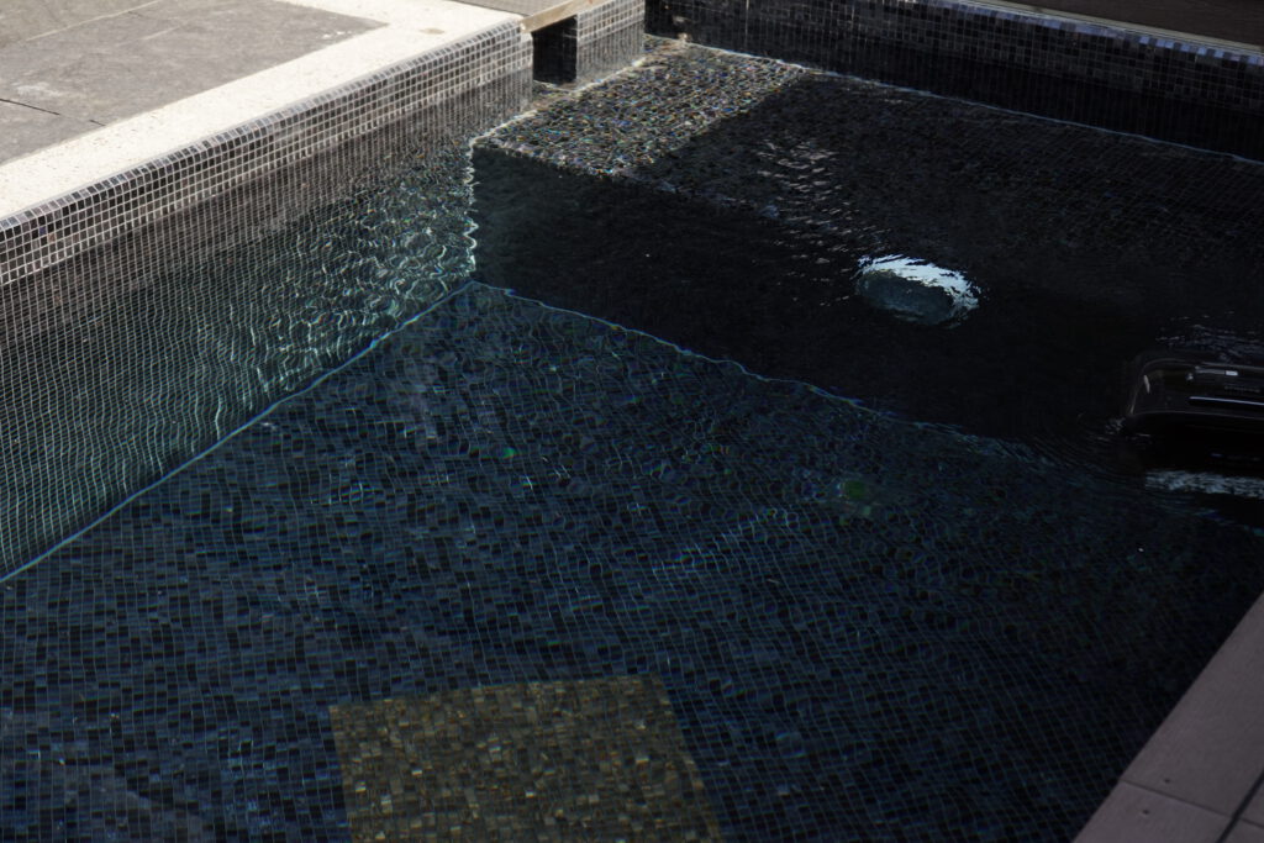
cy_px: 422
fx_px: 2212
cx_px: 632
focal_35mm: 63
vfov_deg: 21.6
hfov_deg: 31.9
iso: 100
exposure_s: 1/200
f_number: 5.6
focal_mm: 63
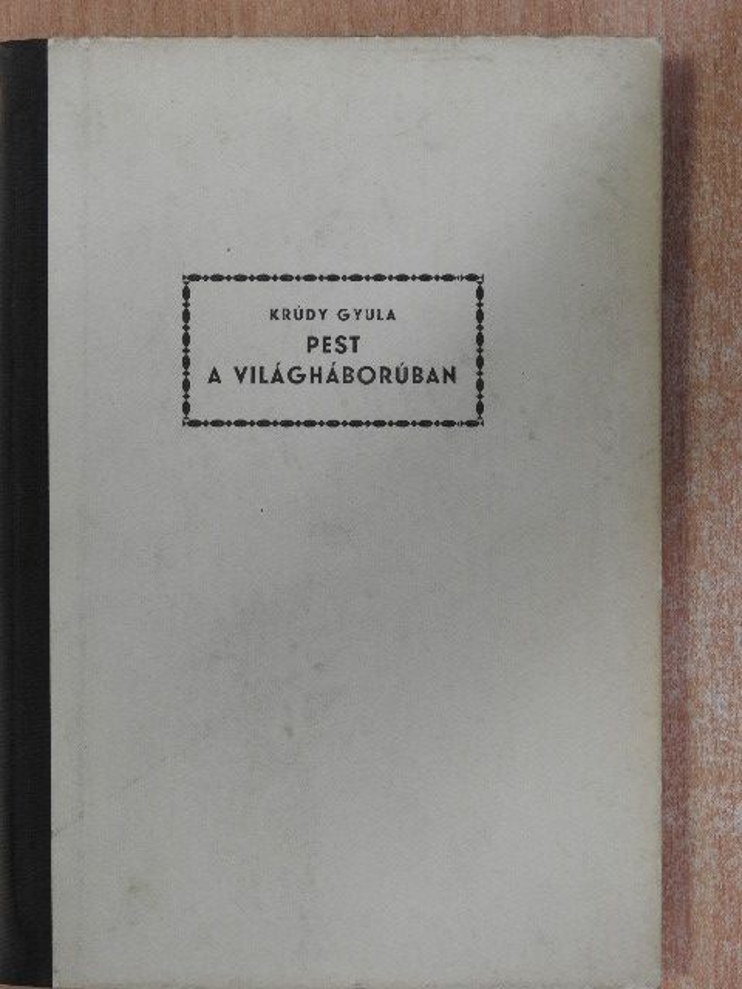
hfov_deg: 22.6
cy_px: 494
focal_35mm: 65
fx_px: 1858
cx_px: 371
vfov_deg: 29.8
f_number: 4.8
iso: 400
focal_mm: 11.6
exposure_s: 1/15
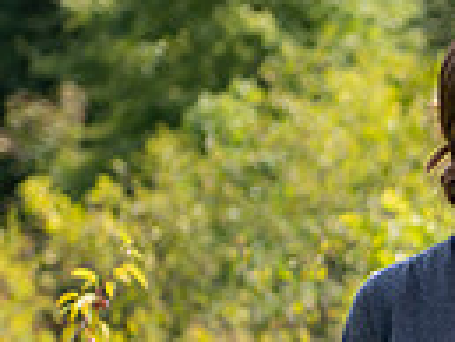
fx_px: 3526
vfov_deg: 5.5
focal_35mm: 268
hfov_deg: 7.3
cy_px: 390
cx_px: 684
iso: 80
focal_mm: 62
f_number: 3.5
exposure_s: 1/400
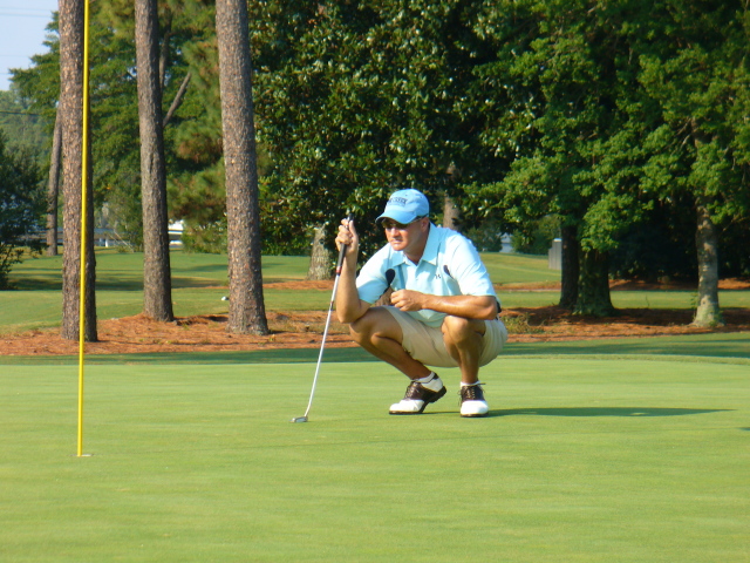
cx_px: 375
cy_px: 282
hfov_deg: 8.9
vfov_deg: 6.7
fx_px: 4810
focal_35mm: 222
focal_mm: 36.6
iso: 80
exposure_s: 1/250
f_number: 4.5
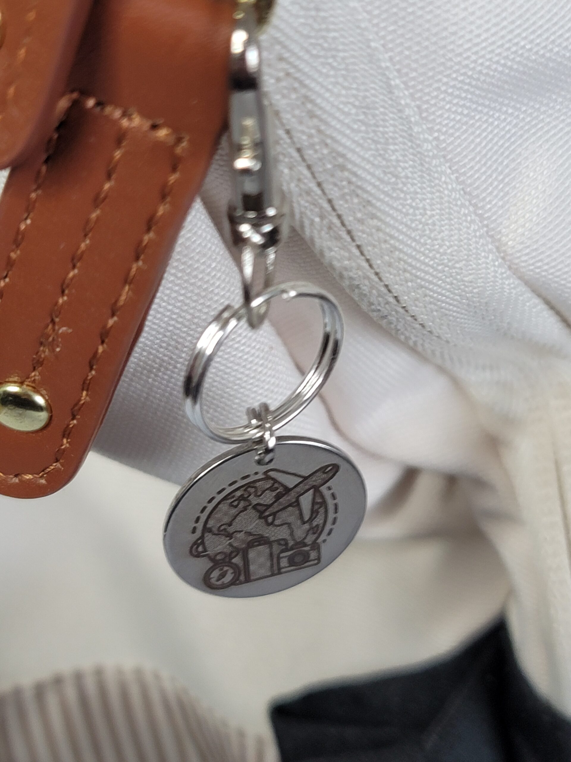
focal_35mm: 25
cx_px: 286
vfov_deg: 69.4
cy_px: 381
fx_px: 550
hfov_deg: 54.9
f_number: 1.8
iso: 160
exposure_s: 1/120
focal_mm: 7
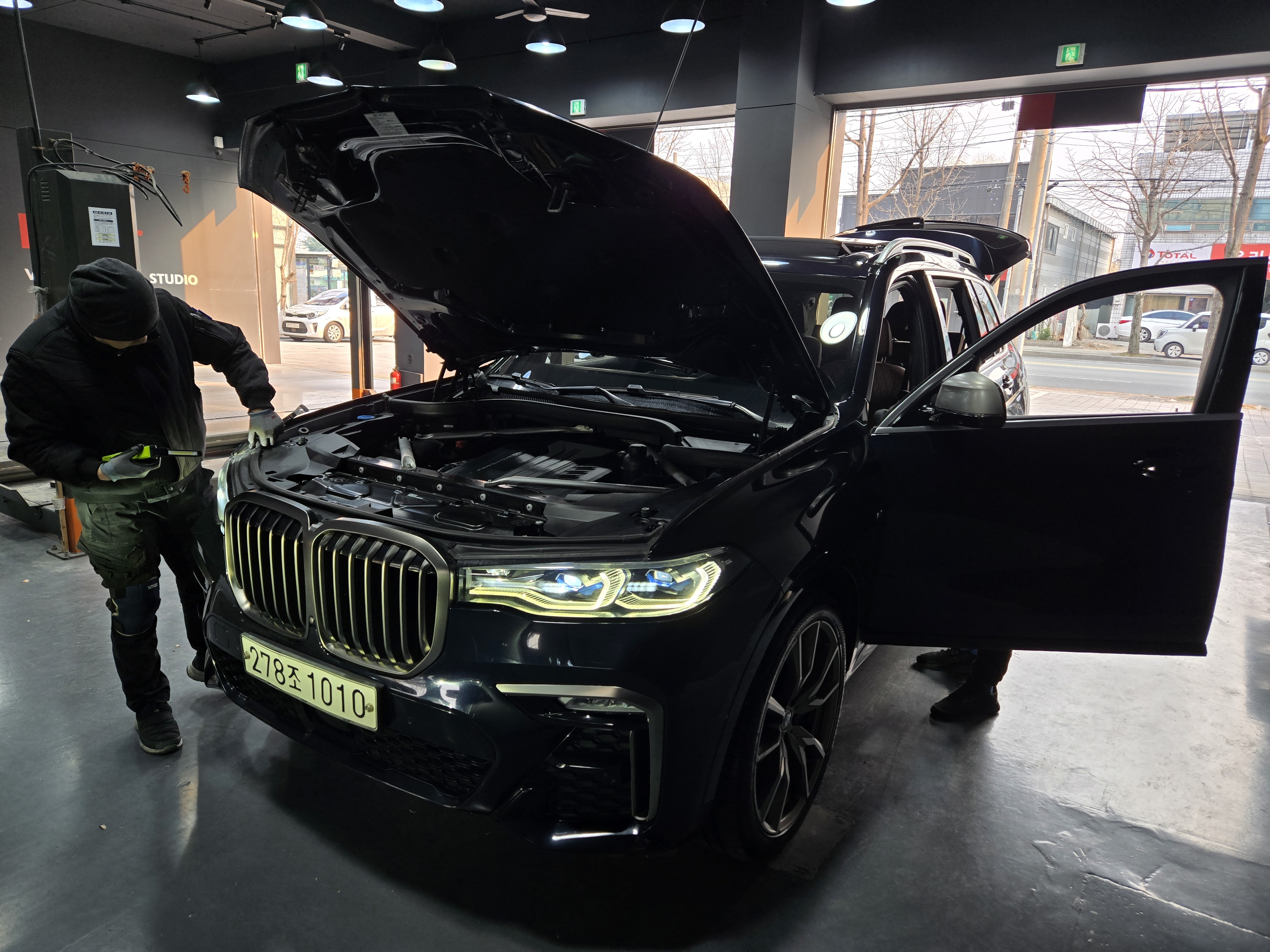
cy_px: 476
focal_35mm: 23
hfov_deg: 73.9
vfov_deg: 58.9
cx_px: 635
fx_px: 844
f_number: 1.8
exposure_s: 1/120
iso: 64
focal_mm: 5.4
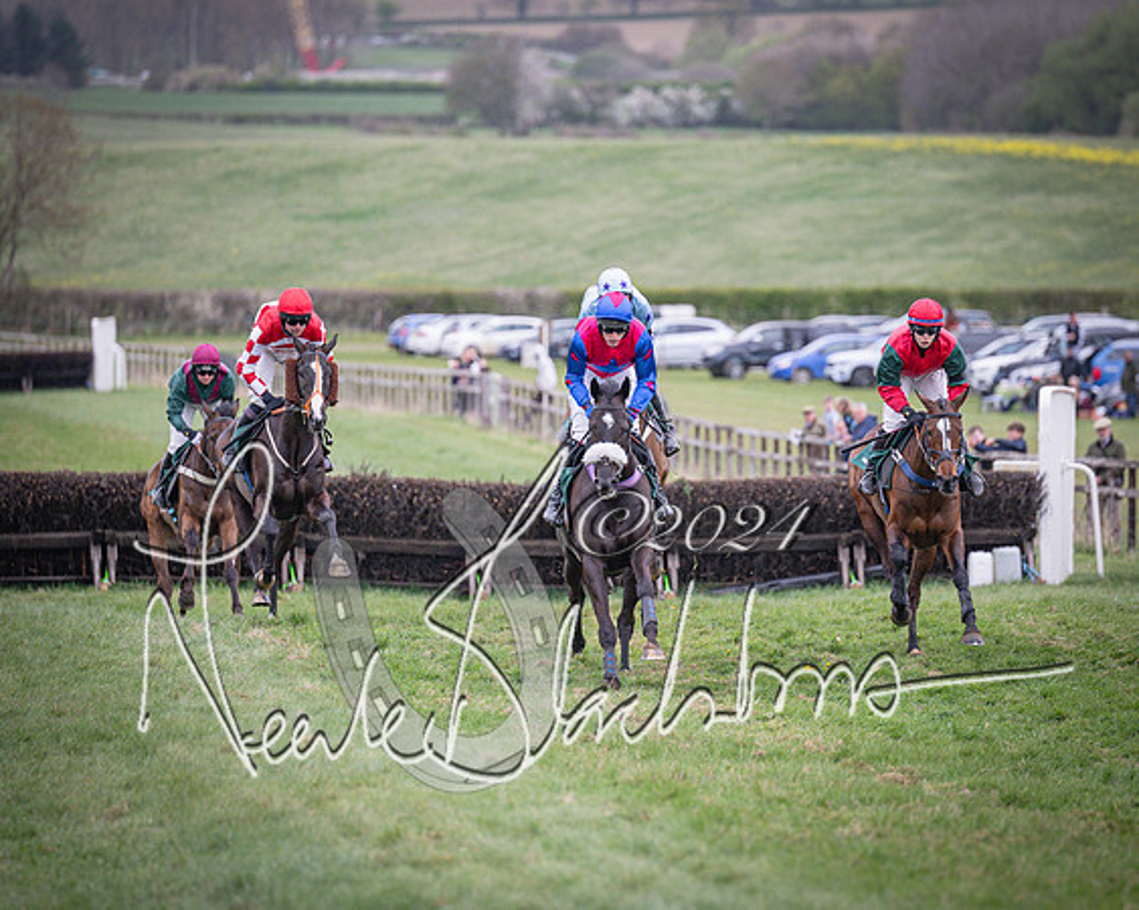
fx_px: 10517
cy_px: 455
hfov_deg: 6.2
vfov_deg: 5.0
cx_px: 574
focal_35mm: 312
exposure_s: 1/1600
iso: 800
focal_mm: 185
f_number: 2.8
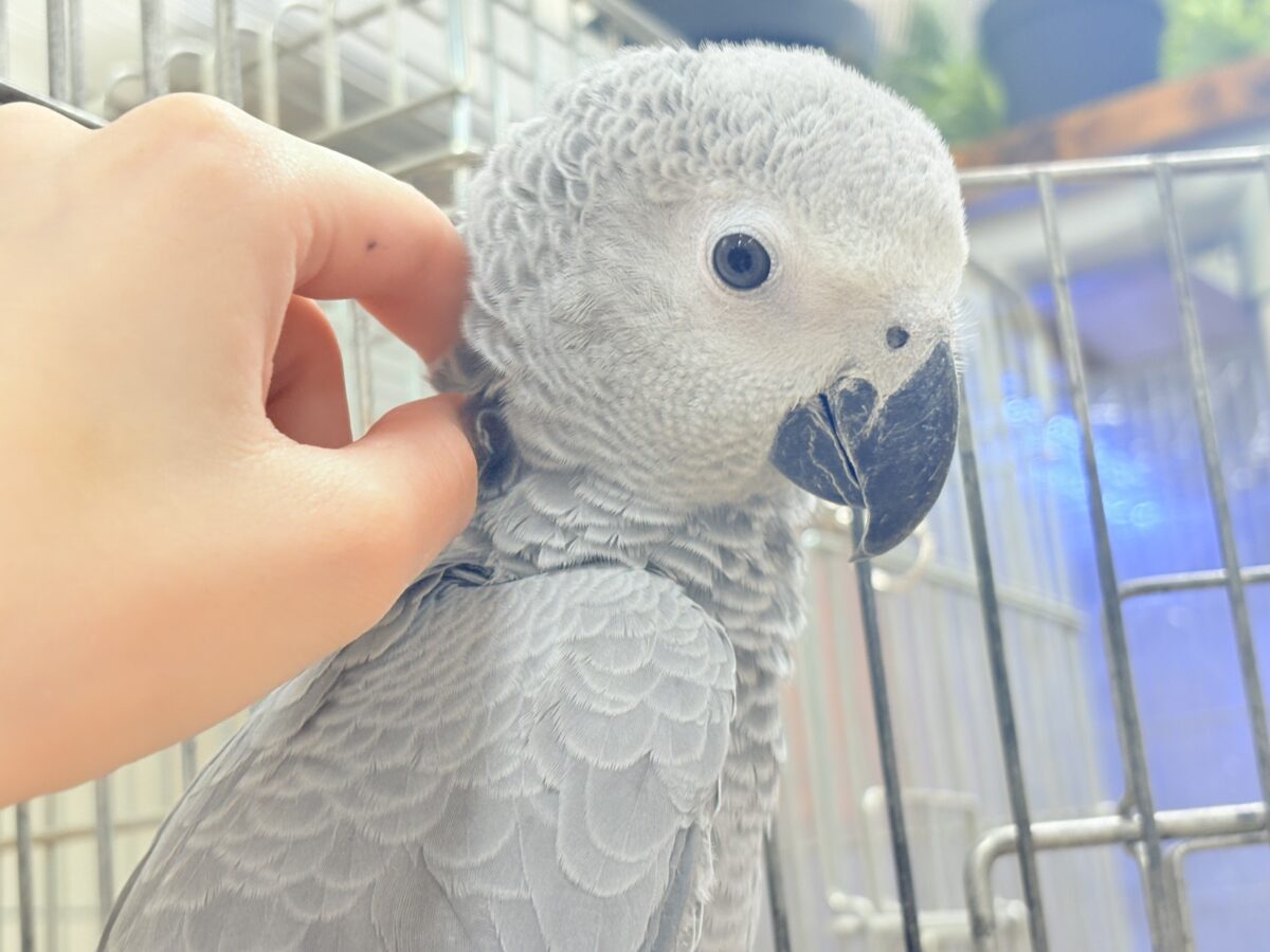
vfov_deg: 28.0
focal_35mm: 52
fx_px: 1908
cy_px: 476
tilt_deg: +15.3
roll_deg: +5.6
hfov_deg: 36.8
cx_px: 635
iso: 50
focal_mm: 5.96
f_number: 1.6
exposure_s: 1/66
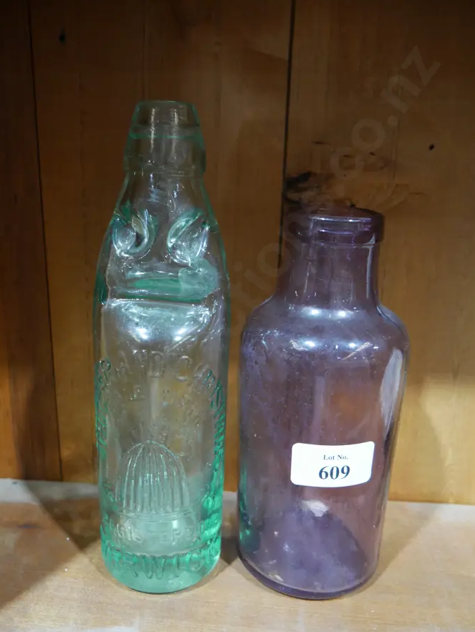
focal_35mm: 32
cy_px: 344
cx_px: 211
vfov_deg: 56.7
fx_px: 585
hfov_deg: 44.1
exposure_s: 1/60
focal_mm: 14
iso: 1250
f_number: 3.5
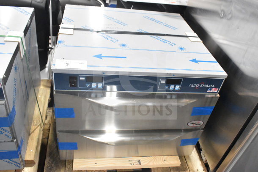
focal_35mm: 32
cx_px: 129
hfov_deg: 59.5
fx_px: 226
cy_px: 86
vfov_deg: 41.7
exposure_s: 1/200
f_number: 7.1
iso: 6400
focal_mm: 21
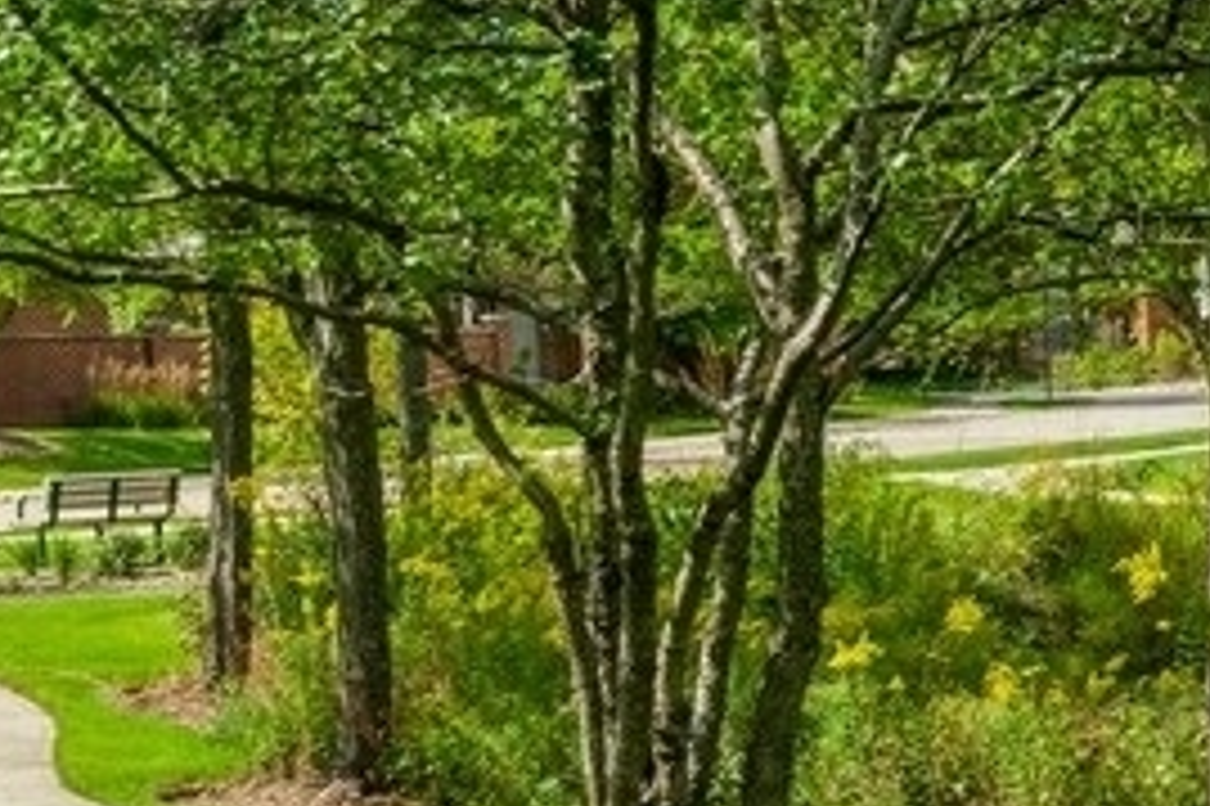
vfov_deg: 10.1
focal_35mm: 134
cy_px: -171
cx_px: 1601
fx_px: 4501
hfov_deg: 14.6
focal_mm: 40
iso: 200
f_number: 8
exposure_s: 1/500
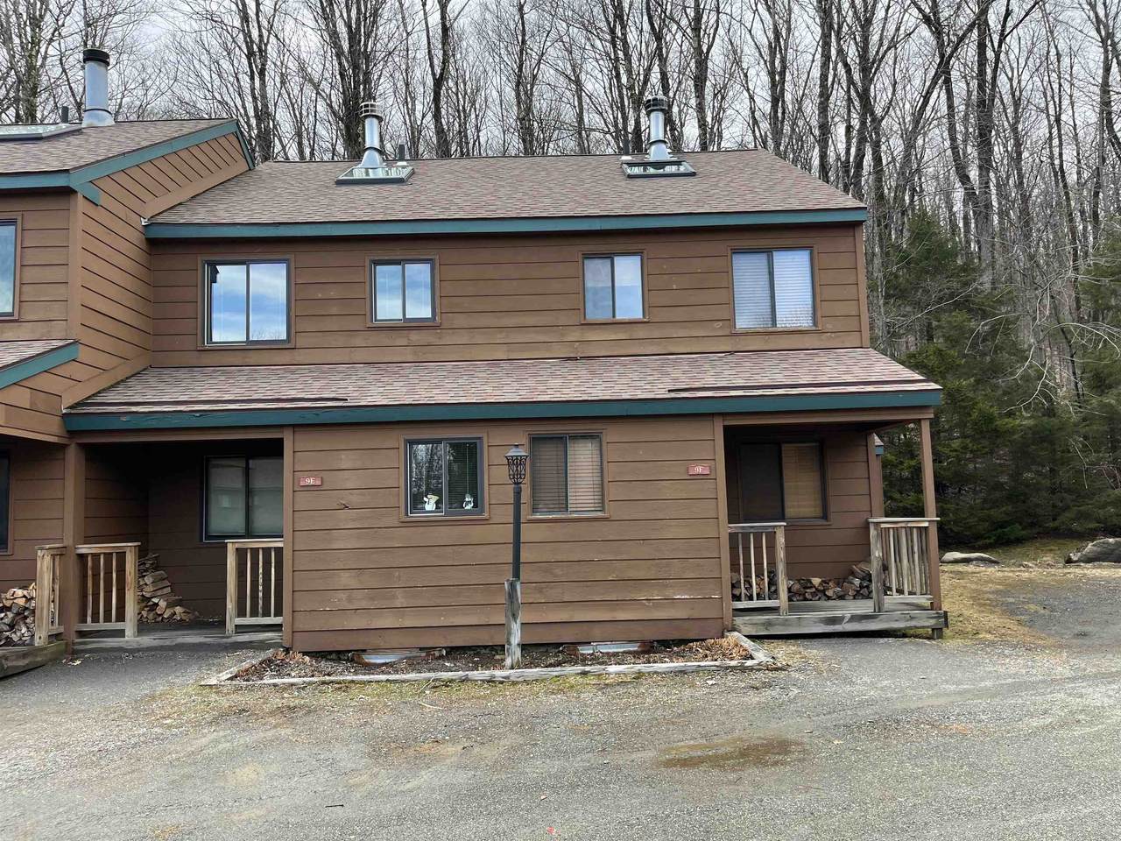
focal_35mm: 26
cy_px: 420
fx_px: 842
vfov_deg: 53.1
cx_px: 560
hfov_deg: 67.3
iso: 50
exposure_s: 1/487
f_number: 1.6
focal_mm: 5.1
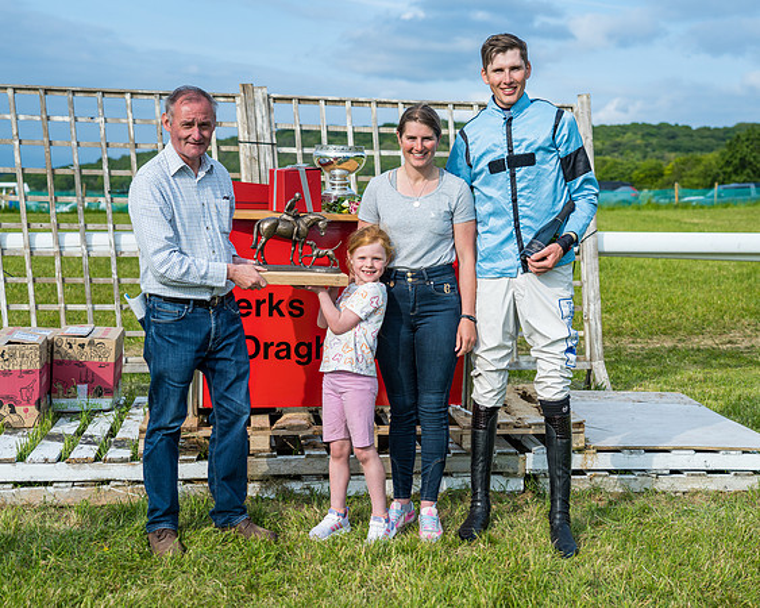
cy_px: 297
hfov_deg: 32.2
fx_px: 1313
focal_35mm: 58
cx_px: 431
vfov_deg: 26.0
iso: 50
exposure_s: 1/400
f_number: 4
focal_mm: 48
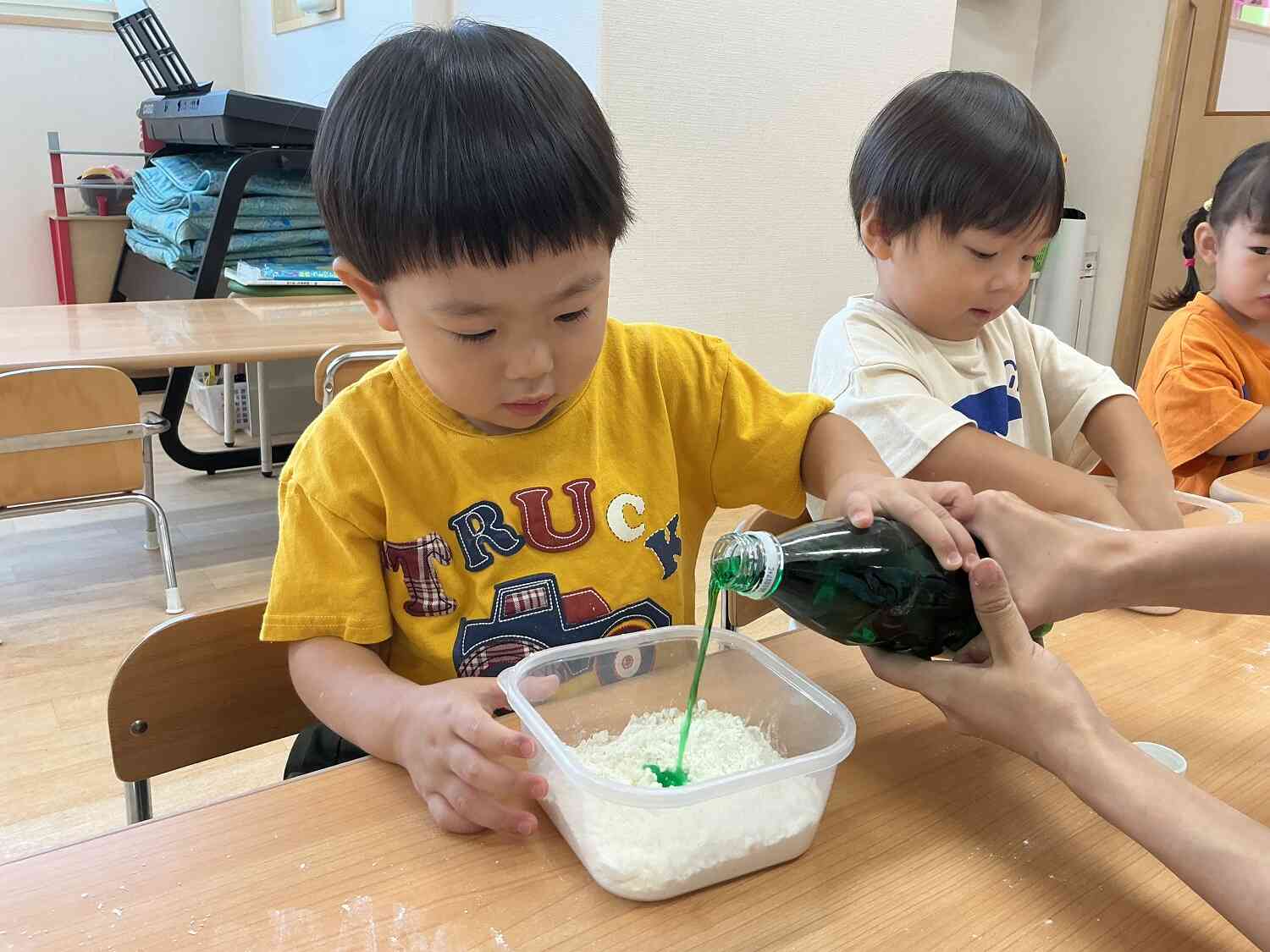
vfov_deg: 48.2
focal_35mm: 29
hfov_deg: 61.7
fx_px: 1064
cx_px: 635
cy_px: 476
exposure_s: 1/50
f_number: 1.8
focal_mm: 3
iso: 40
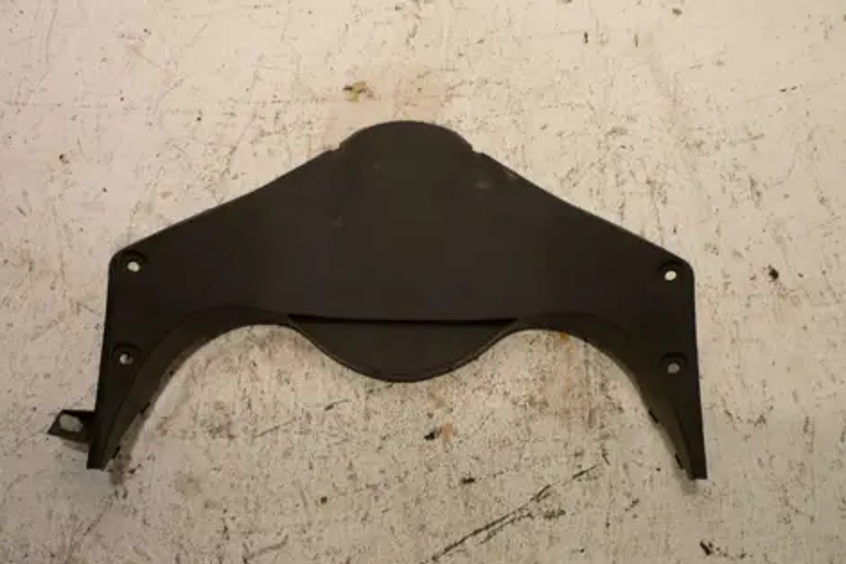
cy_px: 287
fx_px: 822
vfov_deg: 37.9
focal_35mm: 35
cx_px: 417
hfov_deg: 54.4
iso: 80
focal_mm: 5.5
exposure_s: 1/30
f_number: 2.8
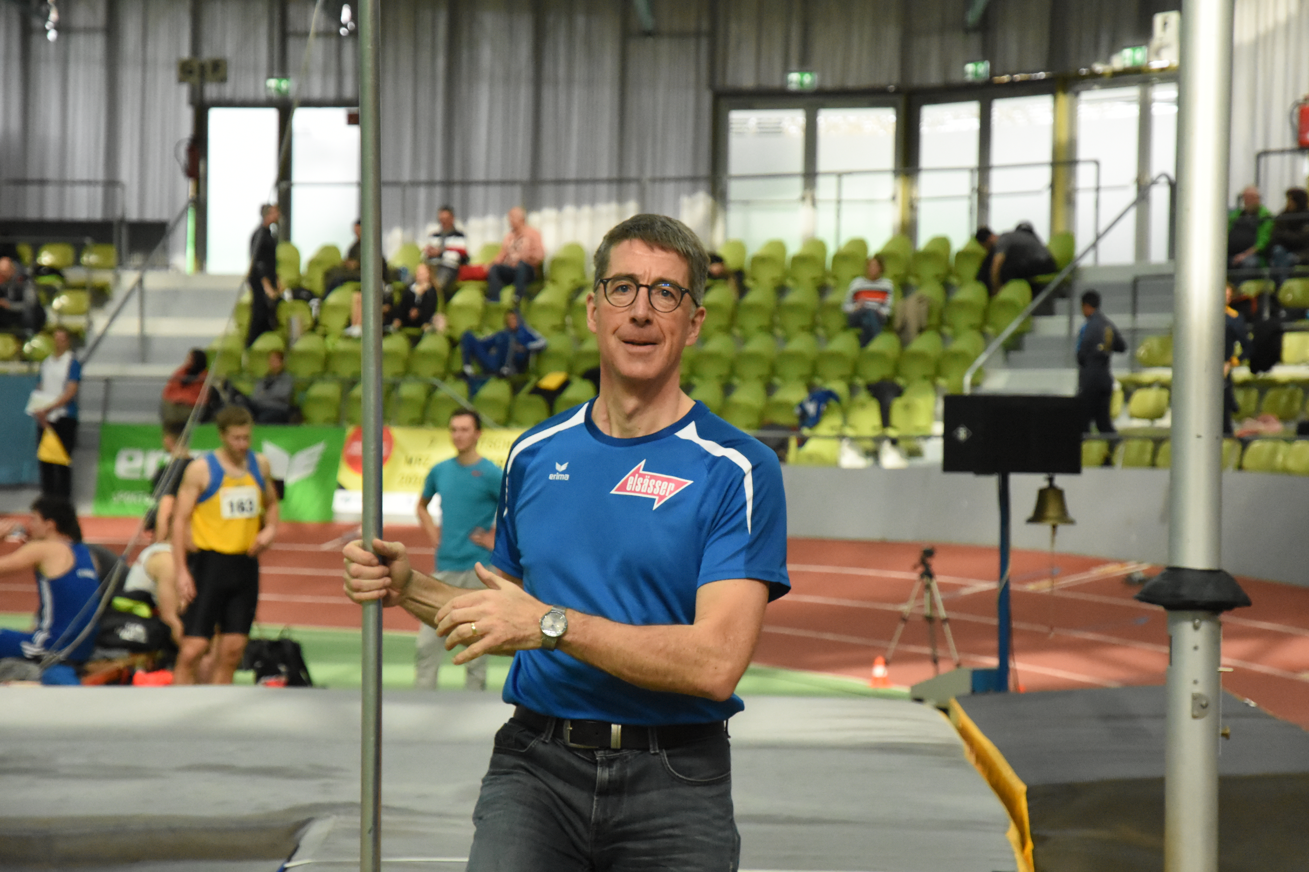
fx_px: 3545
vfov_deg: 14.0
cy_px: 436
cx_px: 654
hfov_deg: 20.9
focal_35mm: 98
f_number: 5.6
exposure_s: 1/2000
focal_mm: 65
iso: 6400
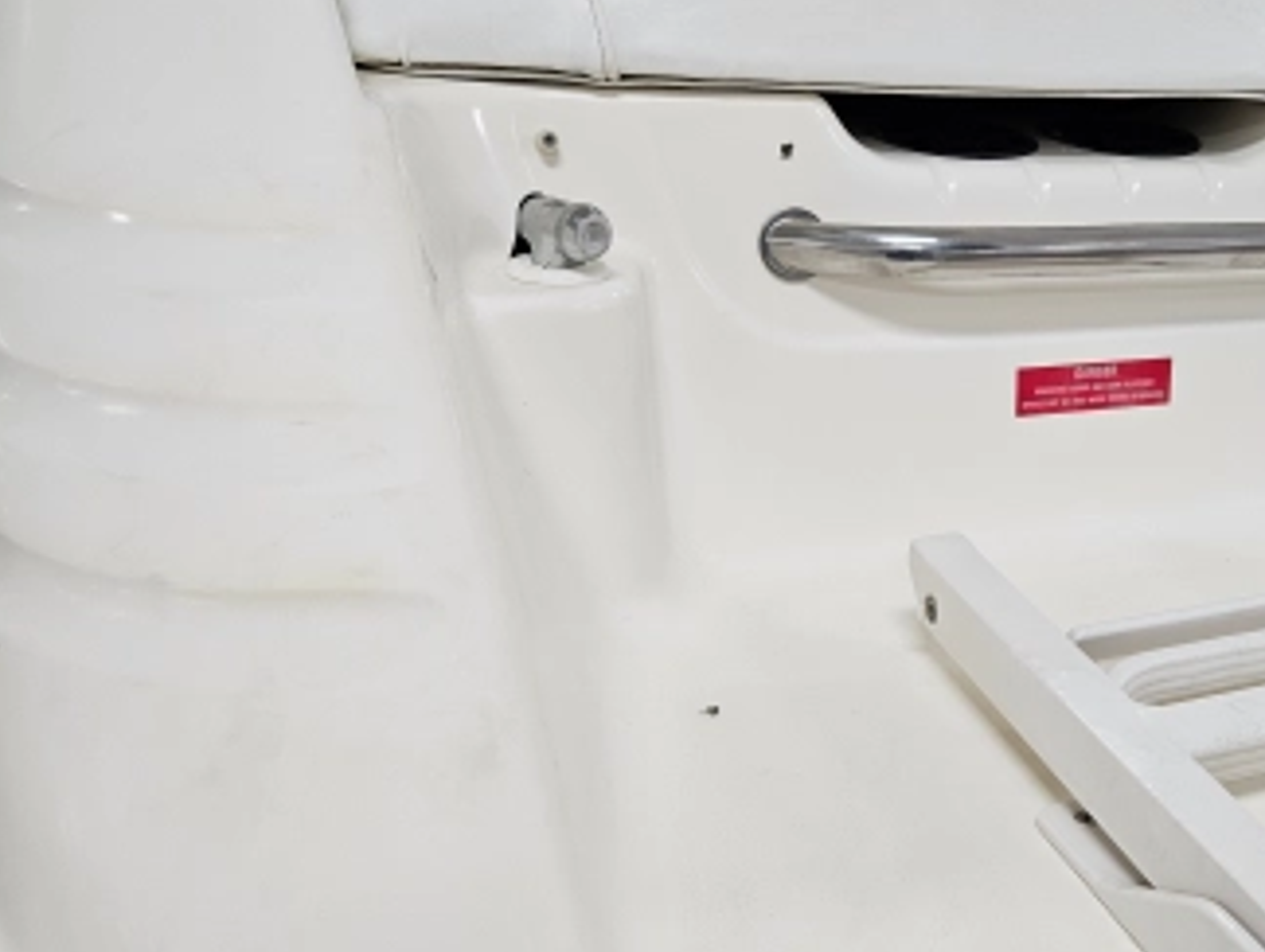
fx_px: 1427
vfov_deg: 36.9
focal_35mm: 39
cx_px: 1019
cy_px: 509
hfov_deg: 45.3
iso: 80
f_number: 1.8
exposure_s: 1/100
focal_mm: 5.4
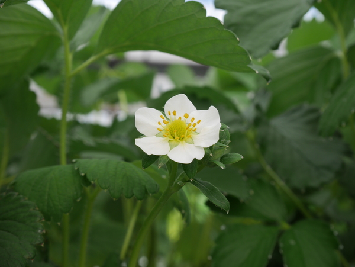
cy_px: 134
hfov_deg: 30.2
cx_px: 178
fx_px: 657
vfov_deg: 23.0
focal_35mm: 64
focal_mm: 32
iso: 200
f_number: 7.1
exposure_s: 1/200
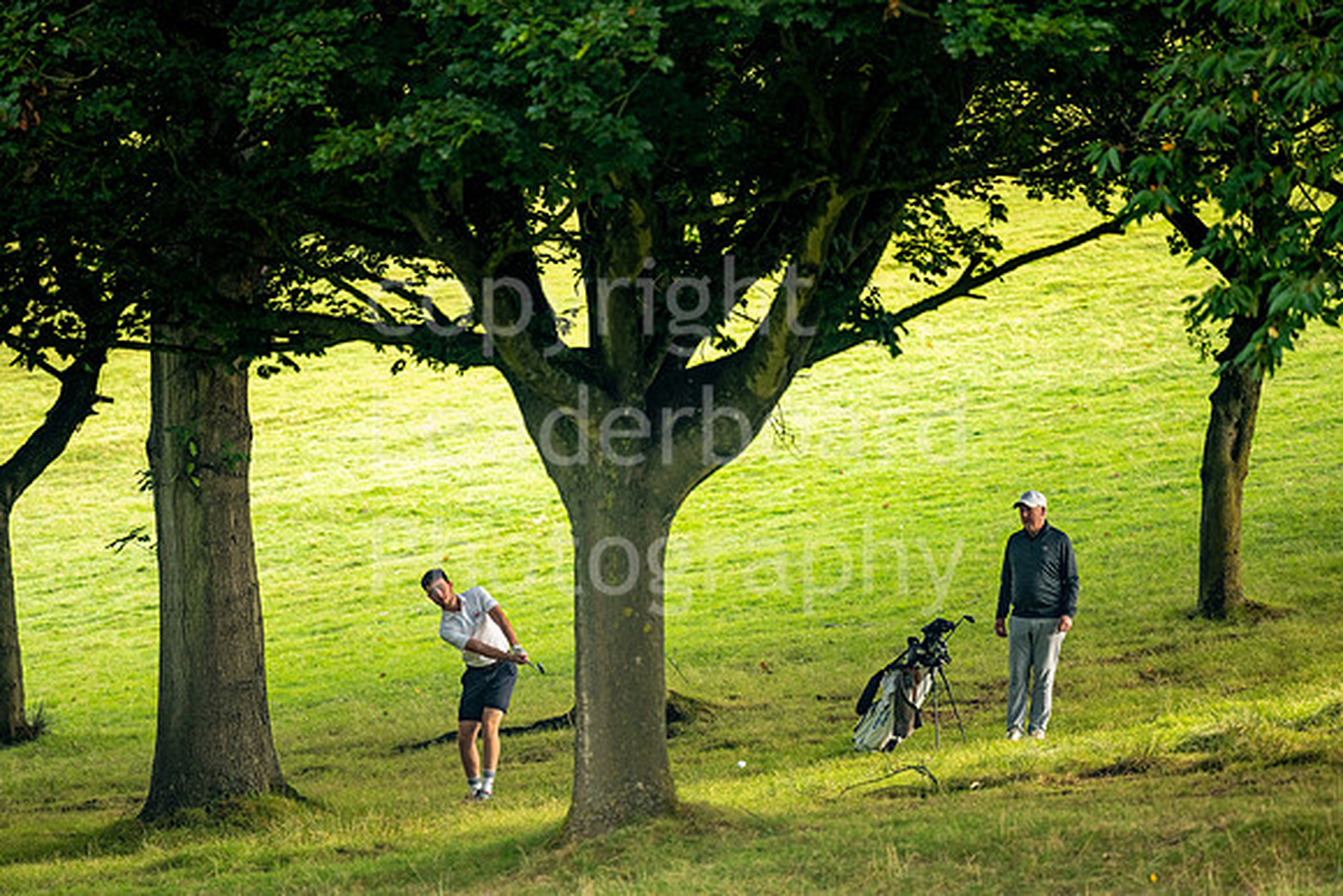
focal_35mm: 300
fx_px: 11194
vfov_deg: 4.6
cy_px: 448
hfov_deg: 6.9
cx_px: 672
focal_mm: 300
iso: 400
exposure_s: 1/400
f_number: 4.5
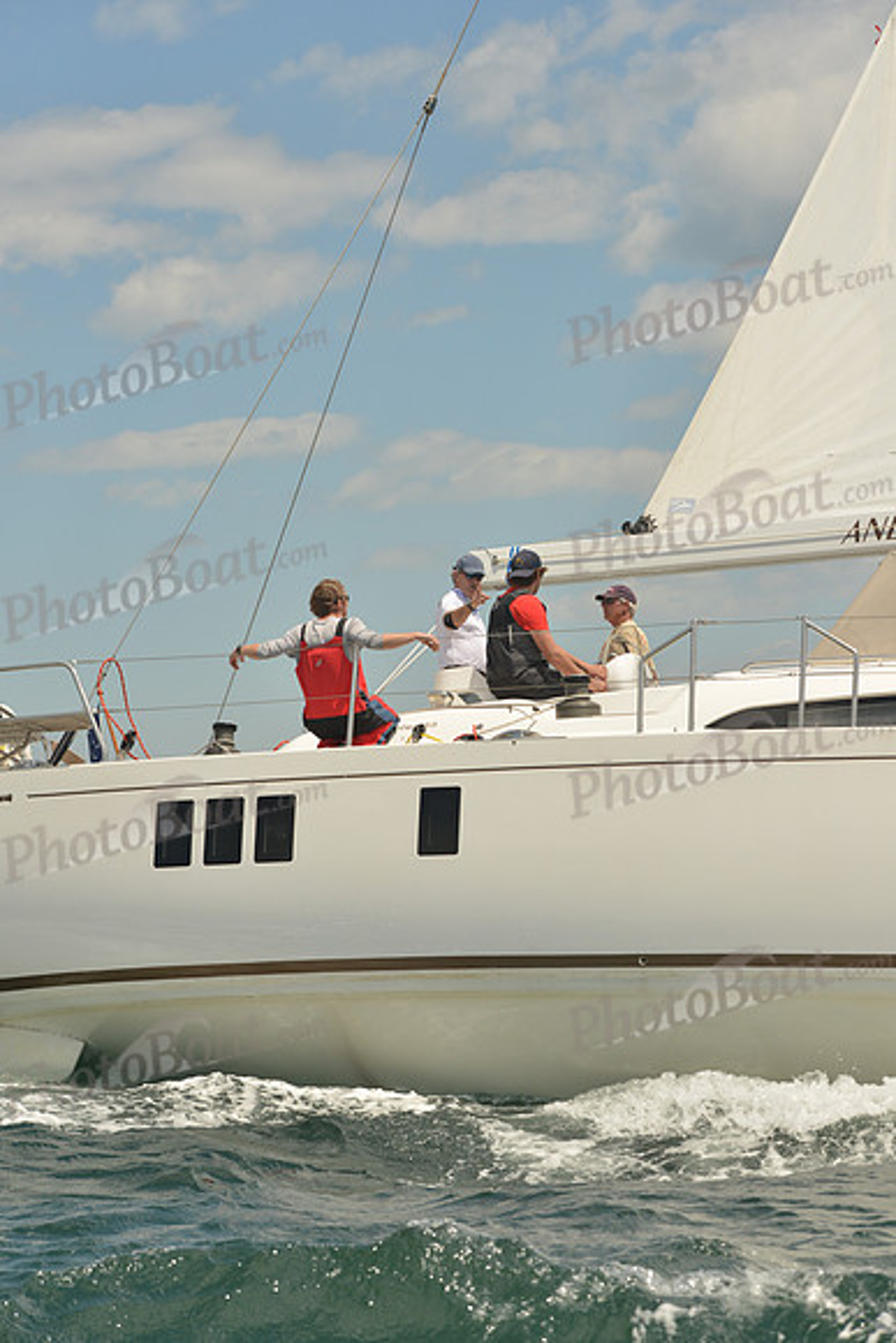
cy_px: 672
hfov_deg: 15.9
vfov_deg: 23.6
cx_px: 448
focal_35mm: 86
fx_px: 3209
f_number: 8
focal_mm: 86
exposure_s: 1/800
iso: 400
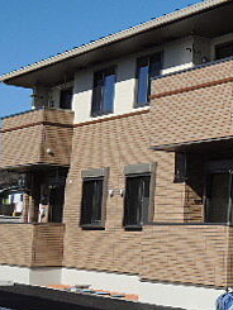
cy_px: 133
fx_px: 726
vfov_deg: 24.1
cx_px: 372
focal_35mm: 81
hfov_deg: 16.3
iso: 100
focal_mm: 5.5
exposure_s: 1/1250
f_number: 3.3
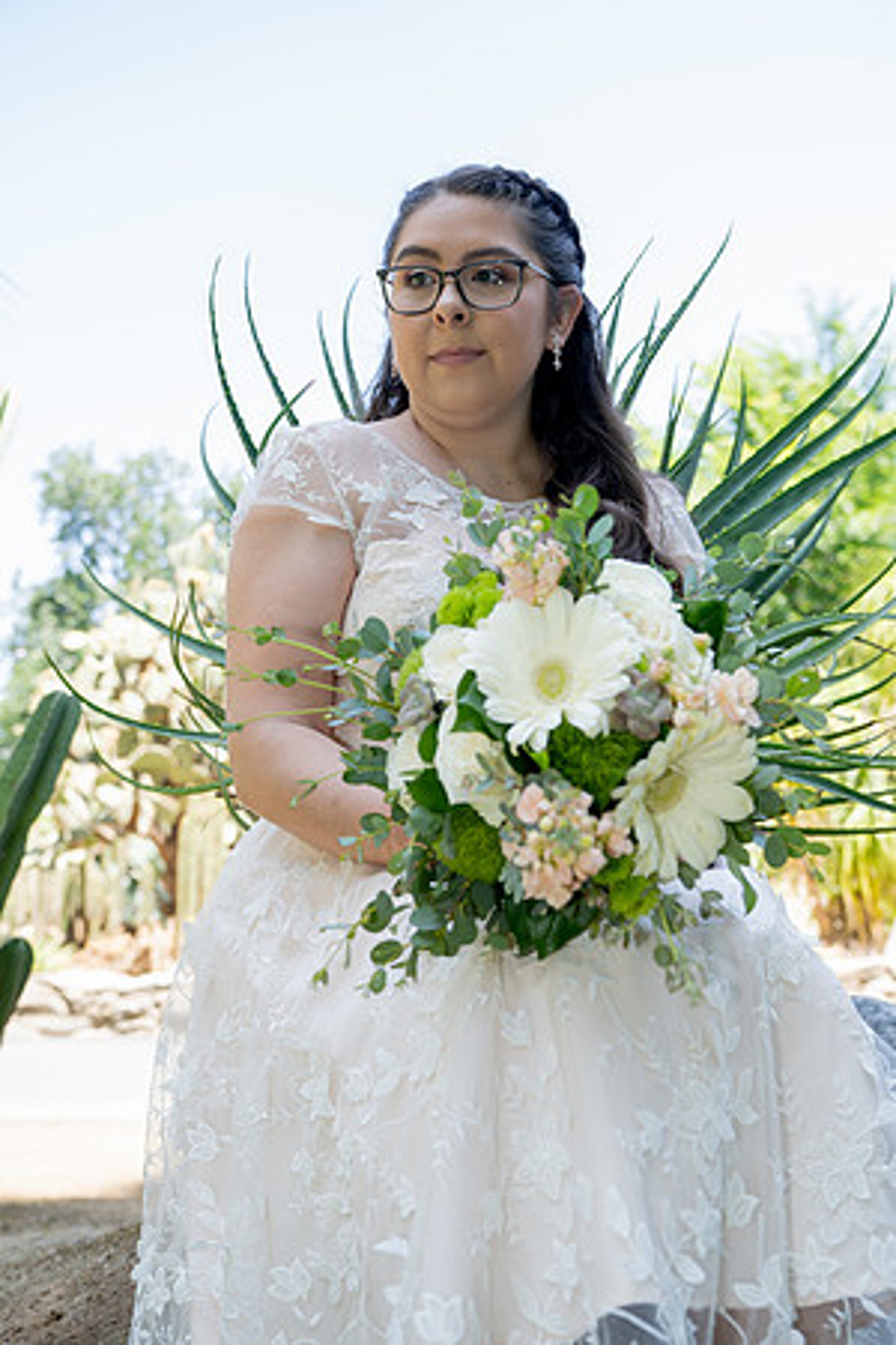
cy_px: 672
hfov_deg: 35.1
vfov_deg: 50.7
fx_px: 1419
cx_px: 448
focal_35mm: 38
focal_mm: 38
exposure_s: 1/250
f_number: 4
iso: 250
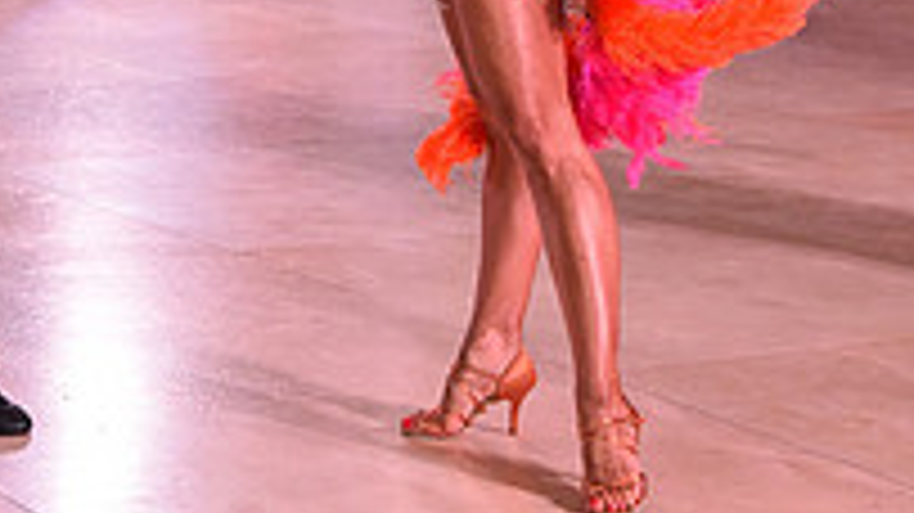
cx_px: 128
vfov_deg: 8.3
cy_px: -234
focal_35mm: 144
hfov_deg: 14.8
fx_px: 3489
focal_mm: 48
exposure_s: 1/320
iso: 2500
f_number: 6.3
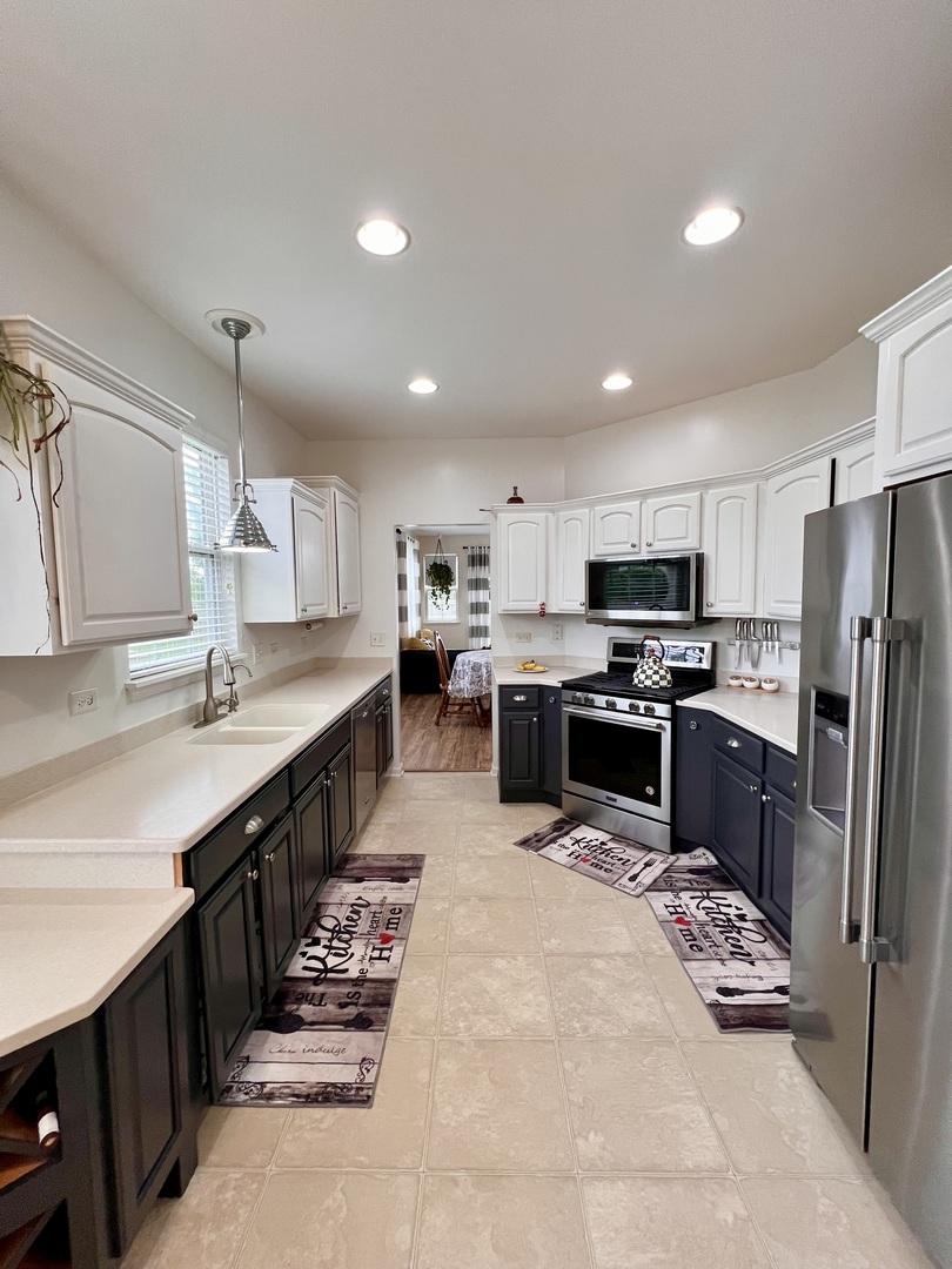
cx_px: 476
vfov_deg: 106.2
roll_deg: +0.0
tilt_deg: -6.1
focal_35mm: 13
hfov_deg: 89.9
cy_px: 634
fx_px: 477
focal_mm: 1.57
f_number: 1.8
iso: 160
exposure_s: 1/120
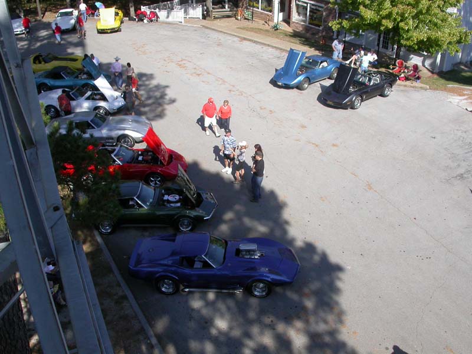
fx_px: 518
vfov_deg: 37.7
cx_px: 236
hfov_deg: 49.0
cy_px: 177
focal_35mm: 38
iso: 100
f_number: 6.7
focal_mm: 7.85
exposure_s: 1/296
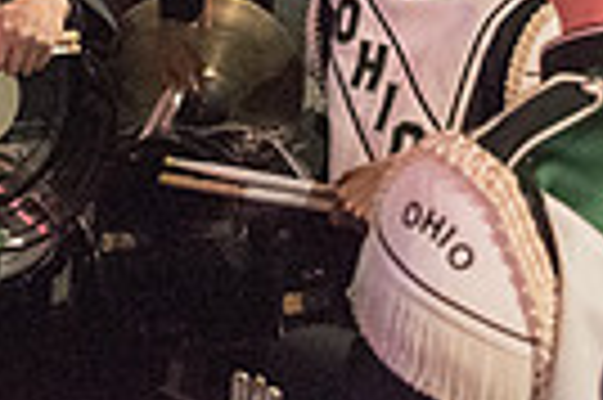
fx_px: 1740
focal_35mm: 104
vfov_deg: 11.8
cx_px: 148
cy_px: -380
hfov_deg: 19.5
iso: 8000
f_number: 2.8
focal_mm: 24
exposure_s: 1/200
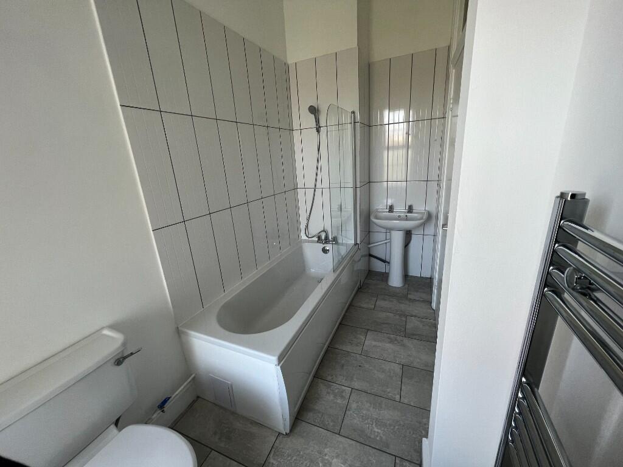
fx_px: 234
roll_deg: +4.4
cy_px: 234
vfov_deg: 89.9
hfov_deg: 106.2
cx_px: 312
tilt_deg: -17.2
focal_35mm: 13
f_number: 1.8
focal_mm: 1.57
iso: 80
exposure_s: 1/99
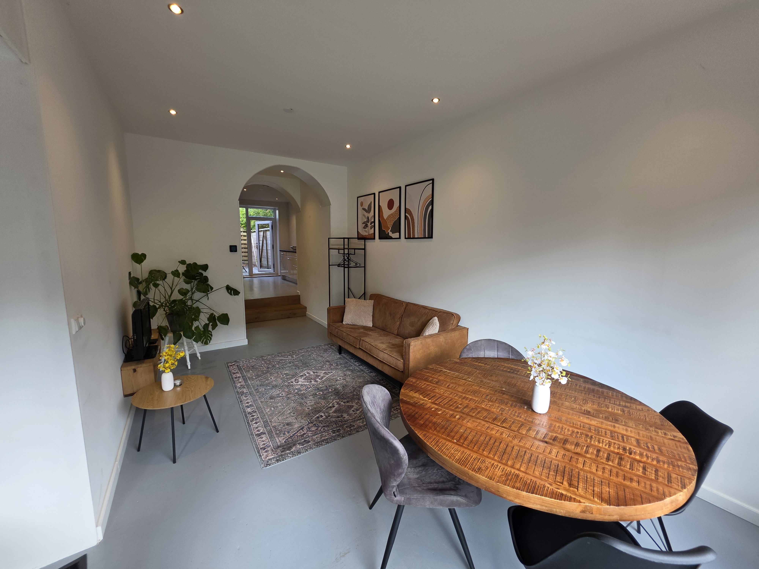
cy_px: 284
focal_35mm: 13
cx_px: 380
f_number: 1.9
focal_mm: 2.2
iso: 50
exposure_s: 1/100
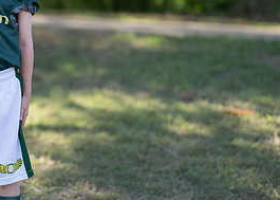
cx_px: -1
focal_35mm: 118
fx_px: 938
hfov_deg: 16.6
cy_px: 78
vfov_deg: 12.1
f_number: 1.2
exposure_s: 1/1250
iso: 100
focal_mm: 50
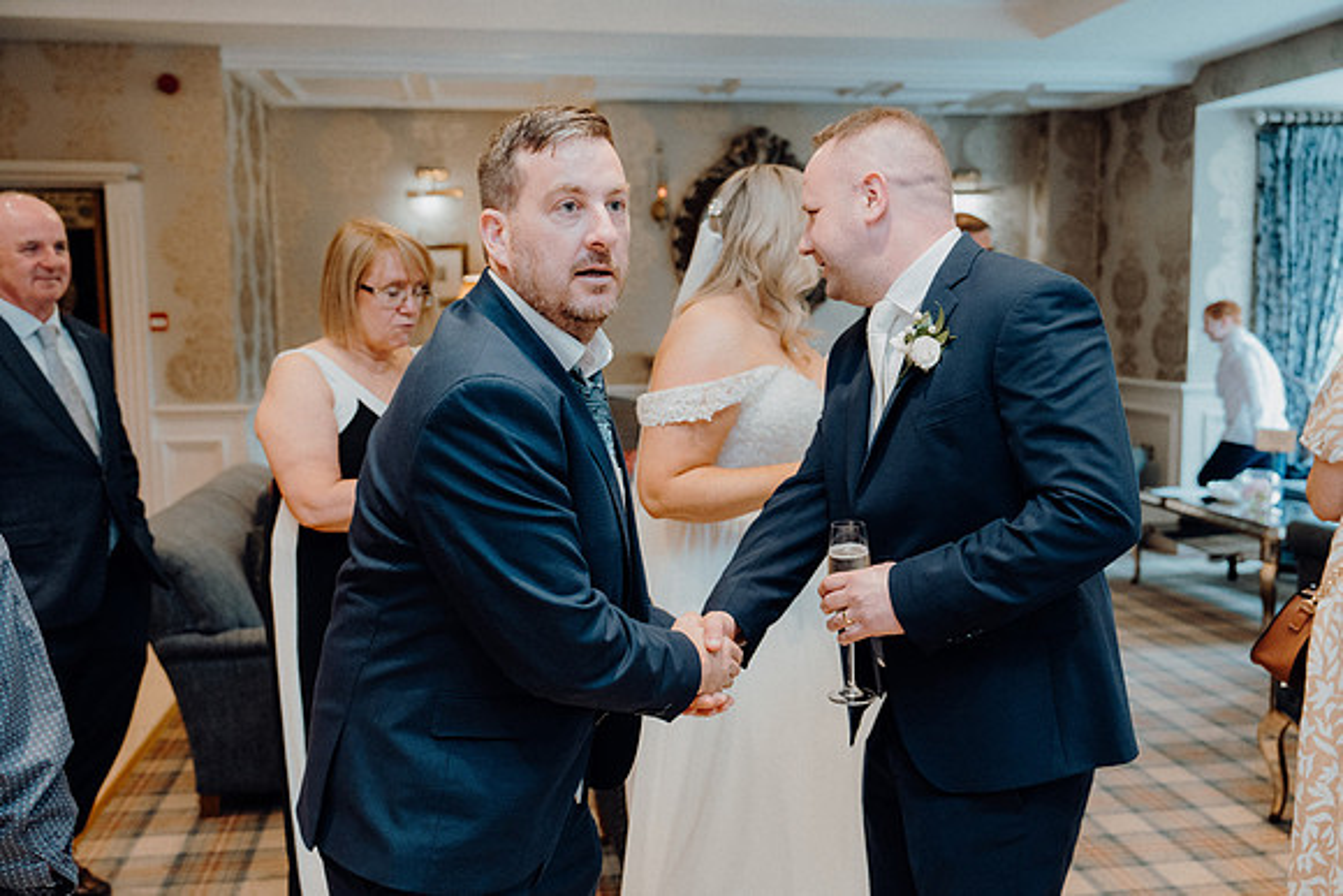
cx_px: 672
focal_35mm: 35
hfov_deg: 54.4
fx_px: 1306
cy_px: 448
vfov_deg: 37.9
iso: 2500
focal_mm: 35
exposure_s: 1/160
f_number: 3.5
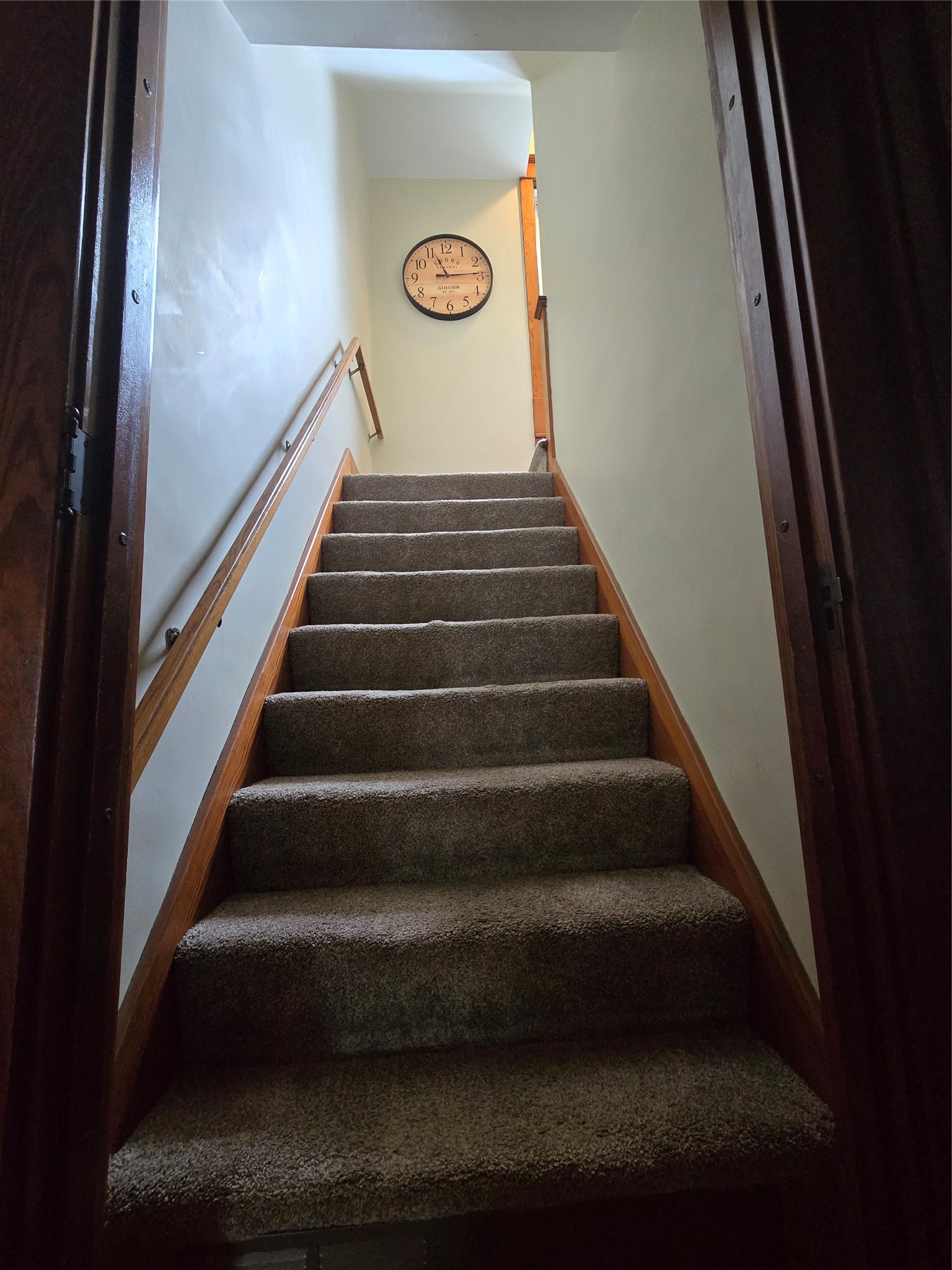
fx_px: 477
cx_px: 476
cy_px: 635
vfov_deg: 106.2
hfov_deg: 89.9
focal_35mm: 13
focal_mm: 2.2
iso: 800
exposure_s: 1/60
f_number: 2.2
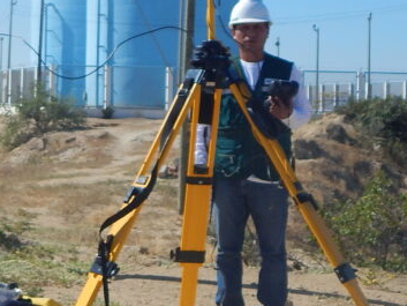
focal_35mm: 90
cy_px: 58
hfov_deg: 20.6
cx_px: -61
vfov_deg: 16.3
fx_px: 1059
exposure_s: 1/640
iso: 125
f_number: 6.5
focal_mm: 5.6
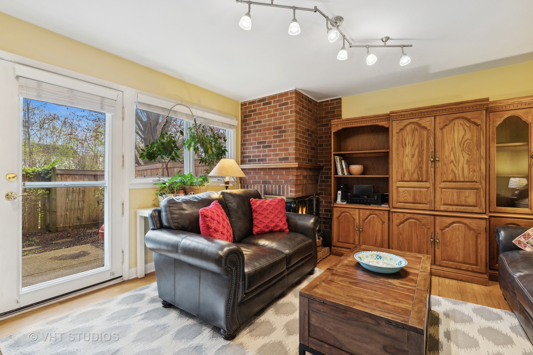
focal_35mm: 16
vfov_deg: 73.7
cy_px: 178
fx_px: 237
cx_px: 266
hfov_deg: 96.7
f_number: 8
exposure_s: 1/13
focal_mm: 16
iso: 320
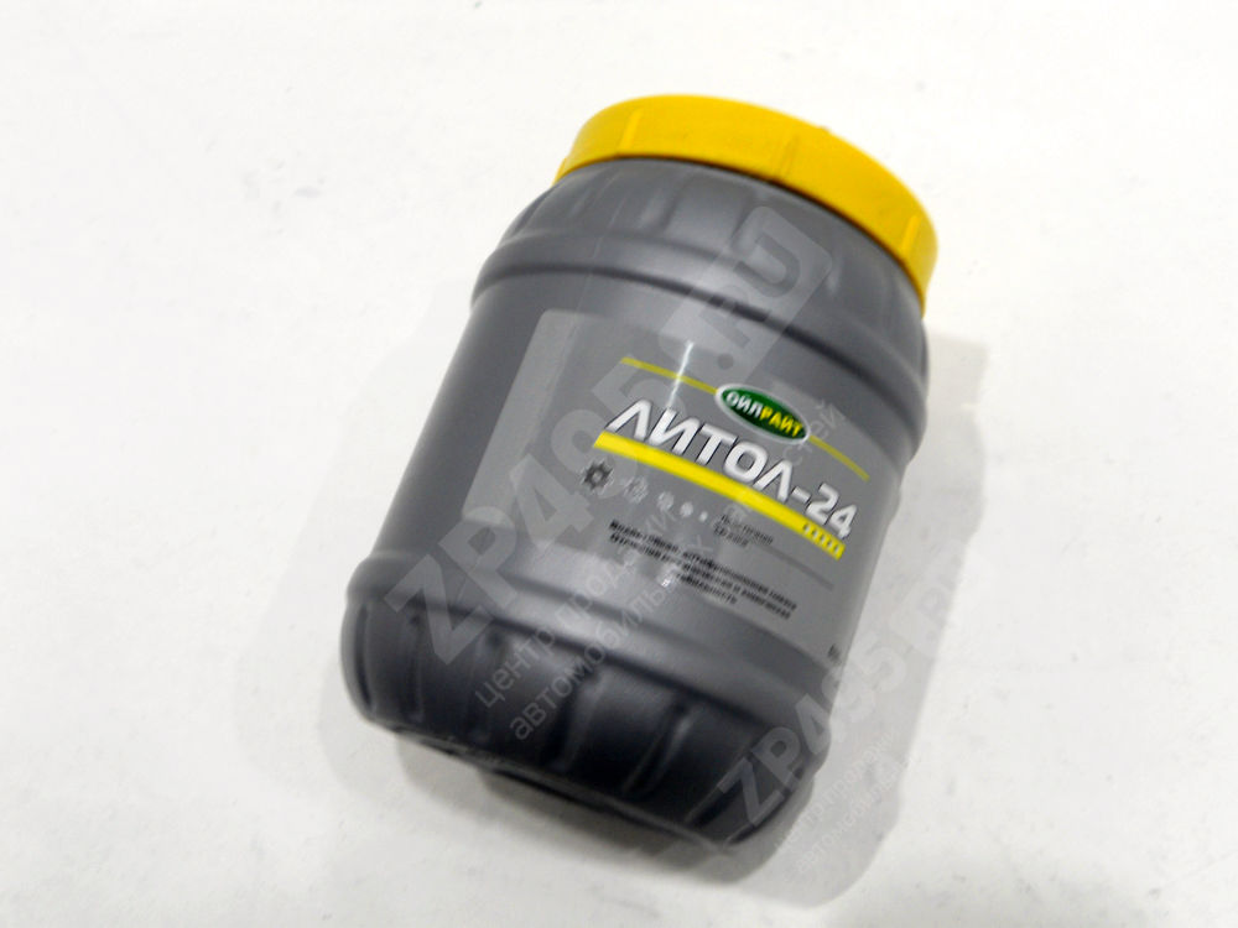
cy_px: 464
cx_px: 619
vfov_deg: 37.7
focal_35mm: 38
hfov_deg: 49.0
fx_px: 1359
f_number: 3.9
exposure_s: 1/30
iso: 100
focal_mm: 6.9
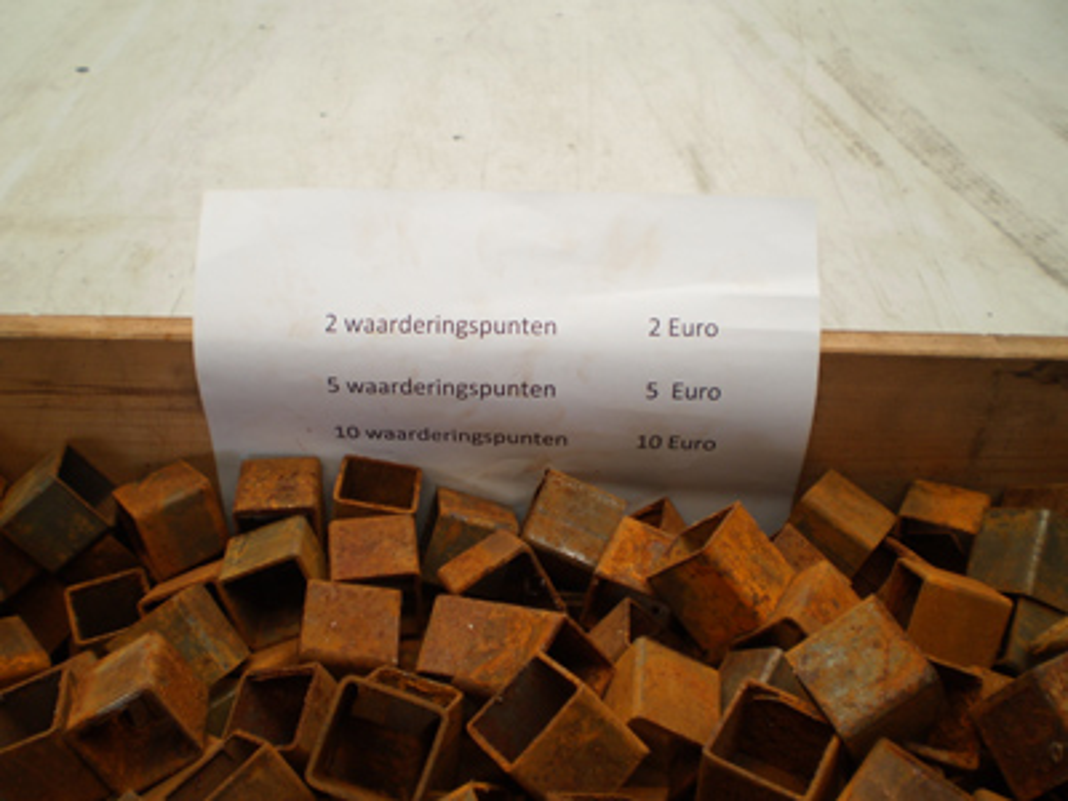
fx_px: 1111
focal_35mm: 36
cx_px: 534
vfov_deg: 39.7
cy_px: 400
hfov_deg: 51.4
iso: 64
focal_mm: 6.3
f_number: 3.1
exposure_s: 1/60
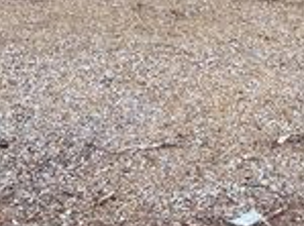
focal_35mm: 112
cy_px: -244
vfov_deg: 11.6
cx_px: 422
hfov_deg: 16.4
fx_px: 981
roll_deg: +2.3
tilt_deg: -3.2
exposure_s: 1/286
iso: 64
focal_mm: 5.96
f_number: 1.6
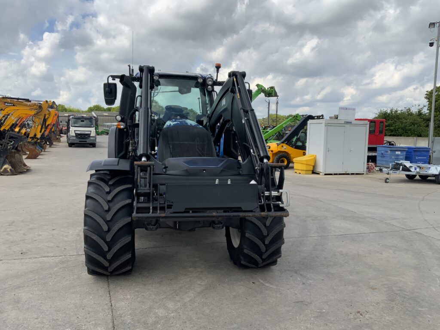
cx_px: 220
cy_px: 165
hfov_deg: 61.7
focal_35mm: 29
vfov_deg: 48.2
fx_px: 369
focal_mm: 3
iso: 16
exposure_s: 1/1984
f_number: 1.8
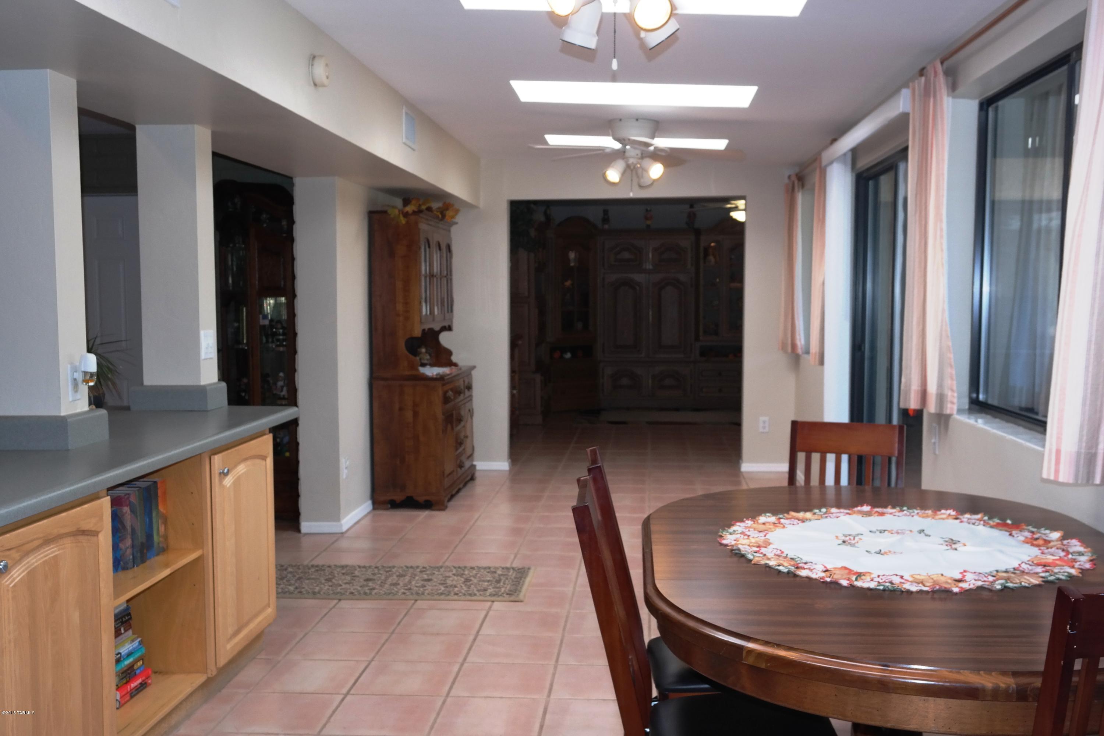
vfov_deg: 36.9
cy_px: 368
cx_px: 552
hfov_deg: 53.1
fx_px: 1104
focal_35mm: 36
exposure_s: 1/125
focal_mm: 24
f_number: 7.1
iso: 400
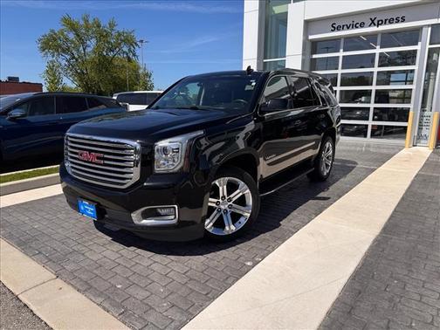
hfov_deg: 71.6
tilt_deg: -11.8
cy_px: 165
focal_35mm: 24
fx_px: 305
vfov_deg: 56.8
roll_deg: -0.3
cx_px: 220
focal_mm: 6.76
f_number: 1.78
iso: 80
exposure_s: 1/5814
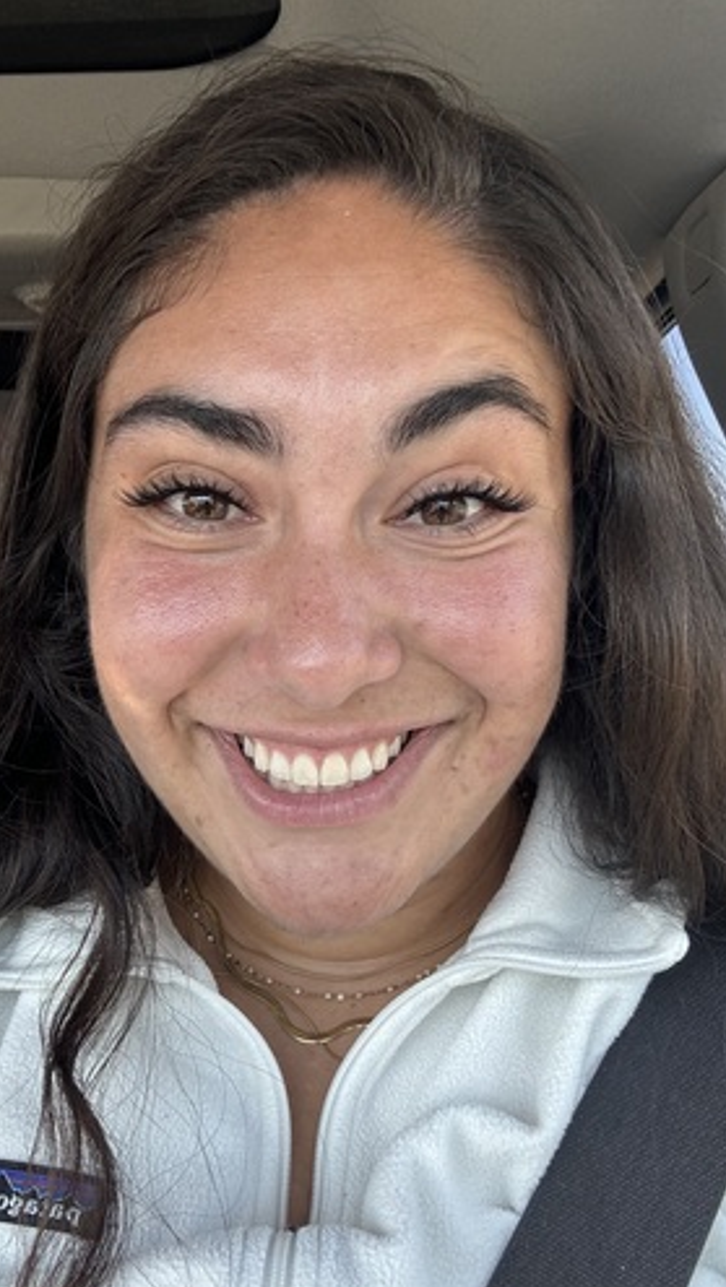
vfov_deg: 59.5
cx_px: 301
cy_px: 645
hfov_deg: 35.6
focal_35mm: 33
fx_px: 1128
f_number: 1.9
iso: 32
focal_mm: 2.69
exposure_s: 1/122
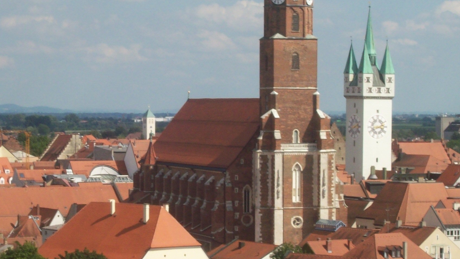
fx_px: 1952
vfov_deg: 7.6
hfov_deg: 13.4
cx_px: 139
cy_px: 93
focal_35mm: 160
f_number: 7.6
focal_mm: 14.3
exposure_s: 1/339
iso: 80
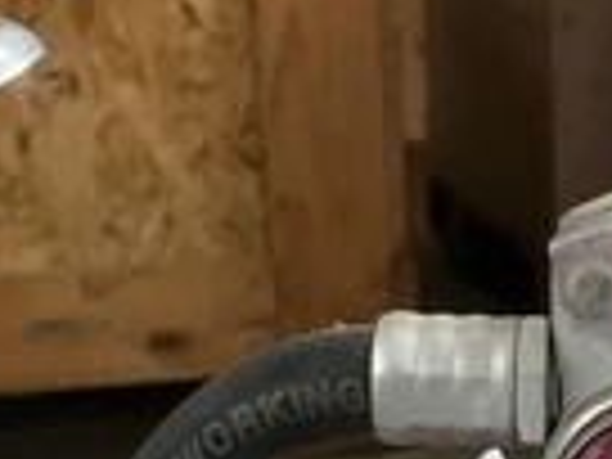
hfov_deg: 21.6
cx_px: 706
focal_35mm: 85
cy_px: 454
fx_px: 1503
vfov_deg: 17.0
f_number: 1.8
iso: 200
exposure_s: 1/60
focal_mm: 3
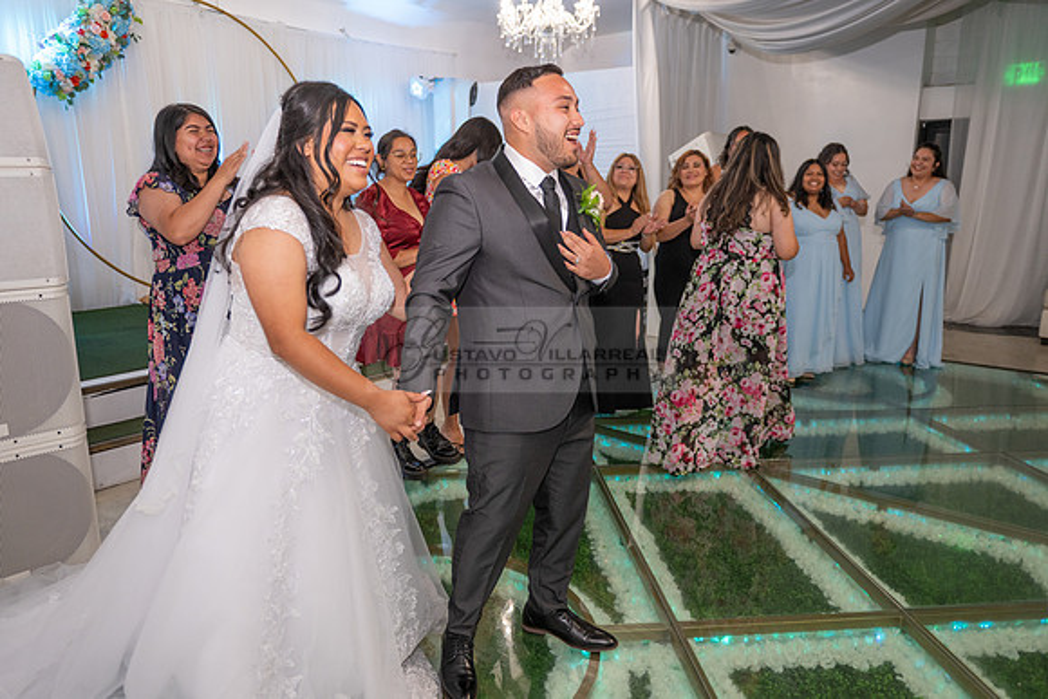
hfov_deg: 69.5
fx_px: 755
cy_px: 351
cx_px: 500
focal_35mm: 26
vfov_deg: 49.7
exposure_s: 1/160
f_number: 3.2
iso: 1000
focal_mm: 24
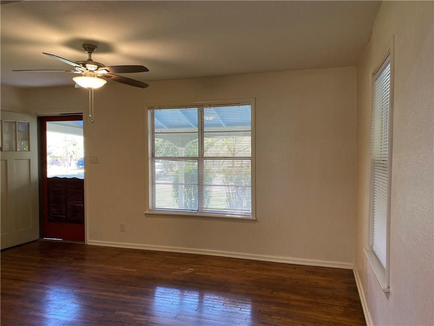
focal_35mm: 26
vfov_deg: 53.1
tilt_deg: -1.5
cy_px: 163
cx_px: 217
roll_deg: -0.3
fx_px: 326
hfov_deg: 67.3
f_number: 1.8
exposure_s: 1/60
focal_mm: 4.25
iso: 160
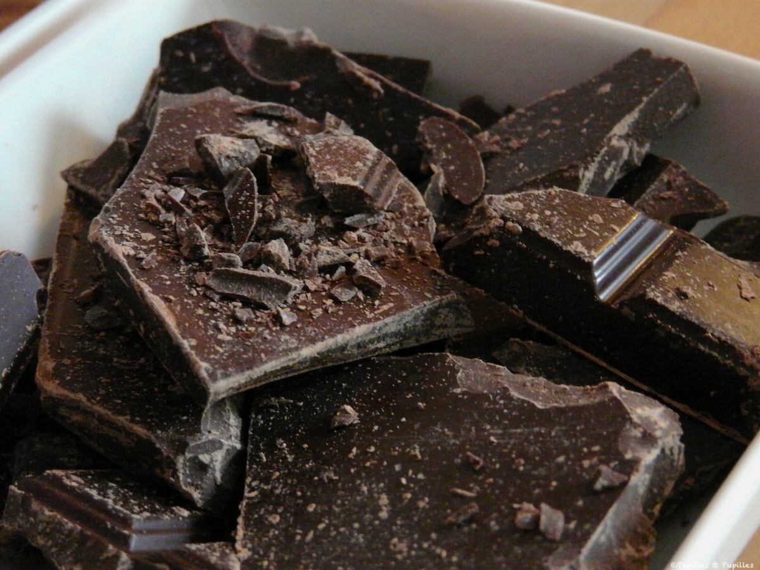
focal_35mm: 114
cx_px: 380
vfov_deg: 13.0
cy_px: 285
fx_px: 2503
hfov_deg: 17.3
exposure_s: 1/13
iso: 800
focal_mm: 18.8
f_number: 3.6
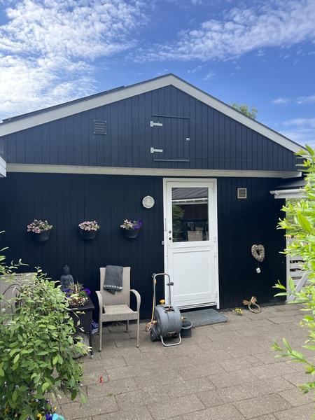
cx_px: 158
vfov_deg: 67.3
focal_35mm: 26
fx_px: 315
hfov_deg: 53.1
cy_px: 210
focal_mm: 5.7
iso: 50
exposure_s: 1/1311
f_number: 1.5
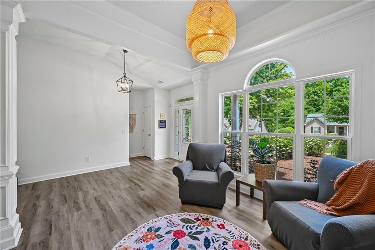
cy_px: 125
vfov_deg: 81.1
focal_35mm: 14
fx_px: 146
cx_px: 188
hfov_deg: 104.3
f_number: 8
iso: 100
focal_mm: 14
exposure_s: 1/15
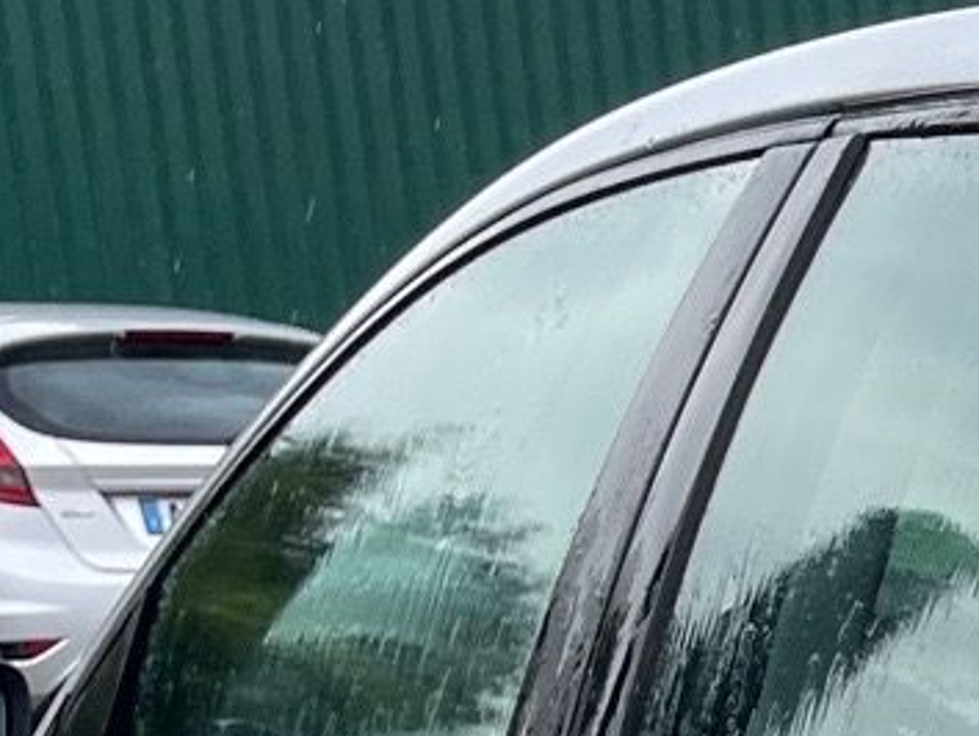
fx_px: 3990
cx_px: 2094
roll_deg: +2.7
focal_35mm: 141
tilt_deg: -17.7
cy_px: 1594
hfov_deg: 12.1
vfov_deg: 9.6
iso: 32
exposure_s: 1/694
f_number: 1.6
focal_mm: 4.2
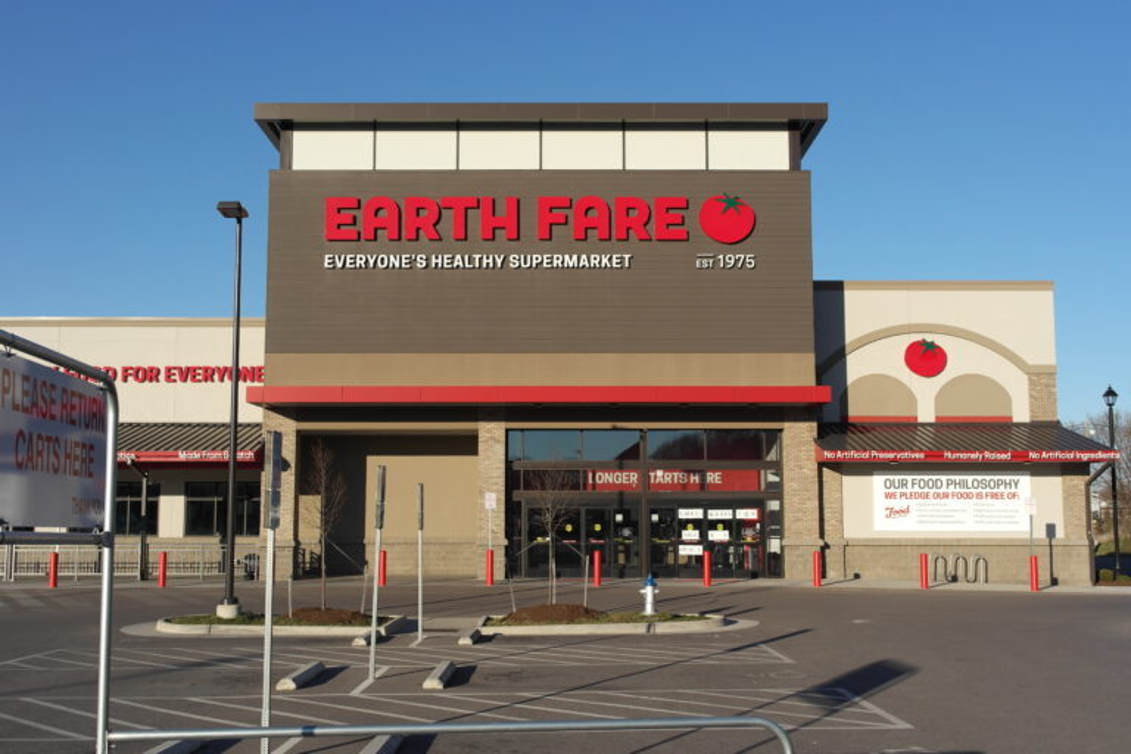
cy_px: 377
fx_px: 1257
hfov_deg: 48.5
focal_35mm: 40
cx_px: 566
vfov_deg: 33.4
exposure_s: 1/320
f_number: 7.1
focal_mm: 26
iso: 100
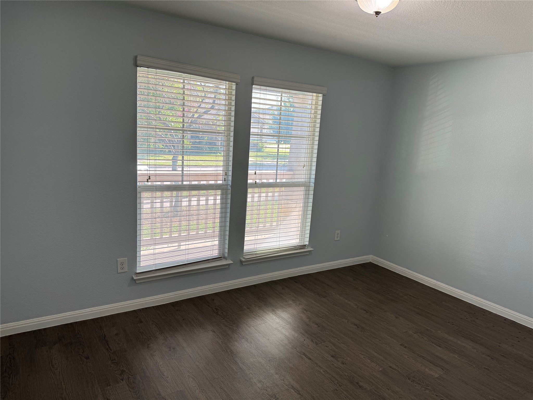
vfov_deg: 56.8
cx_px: 266
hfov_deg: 71.6
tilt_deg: -10.9
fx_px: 370
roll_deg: -4.1
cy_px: 200
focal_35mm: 24
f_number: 1.78
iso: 64
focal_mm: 6.76
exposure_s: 1/179
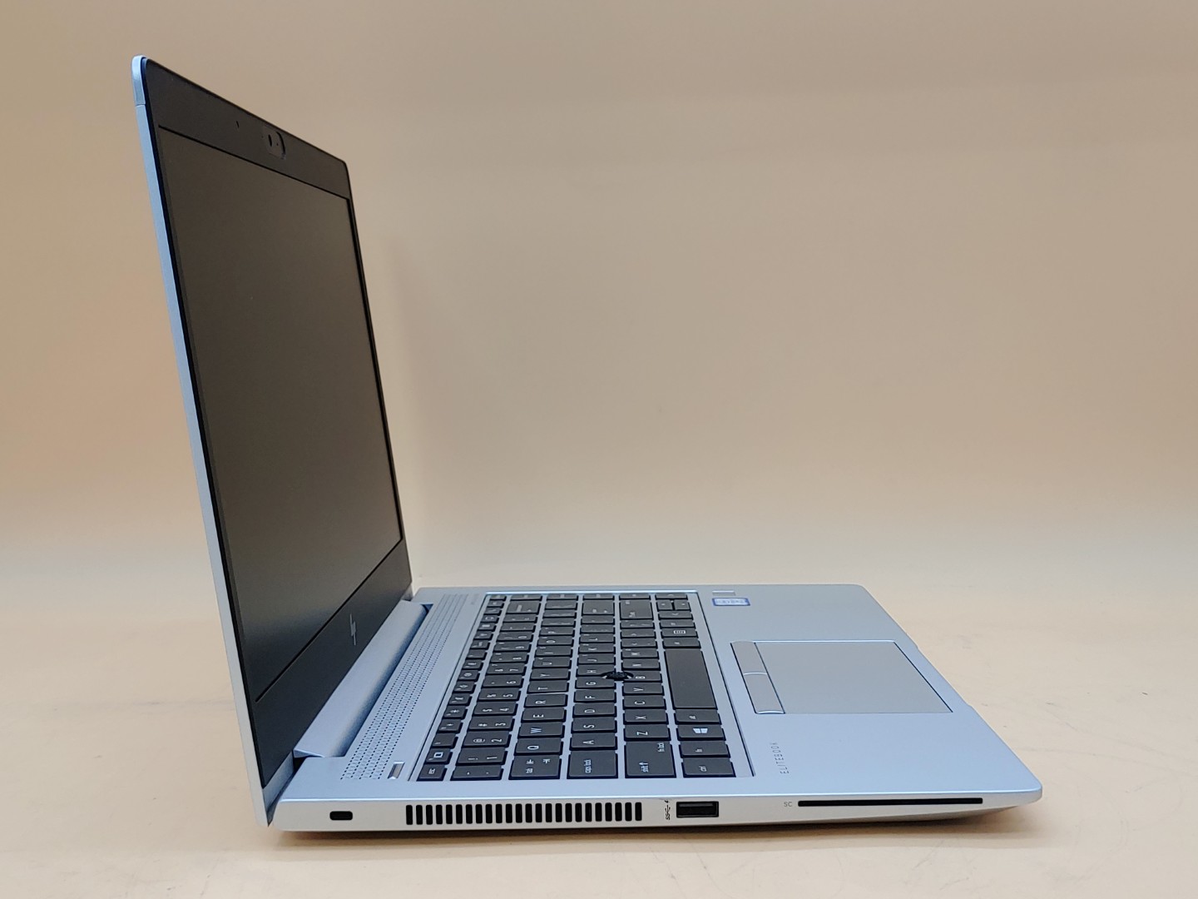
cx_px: 599
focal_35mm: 39
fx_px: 1350
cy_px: 450
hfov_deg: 47.9
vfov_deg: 36.8
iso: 50
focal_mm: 4.36
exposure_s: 1/98
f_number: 1.8
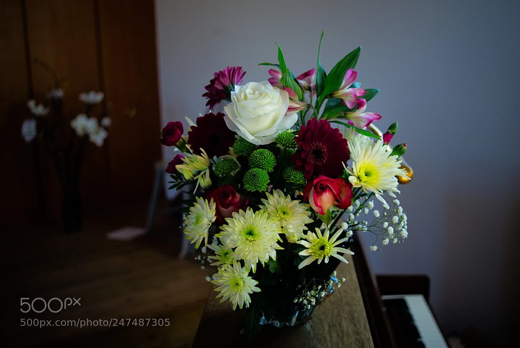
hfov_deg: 43.6
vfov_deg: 29.9
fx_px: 651
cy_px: 174
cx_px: 260
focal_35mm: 45
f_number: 4.5
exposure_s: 1/60
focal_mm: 45
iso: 250
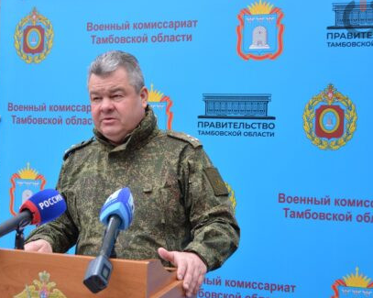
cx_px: 151
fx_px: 596
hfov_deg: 34.7
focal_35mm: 54
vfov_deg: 28.1
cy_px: 137
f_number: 4.5
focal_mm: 26
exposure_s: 1/320
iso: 250
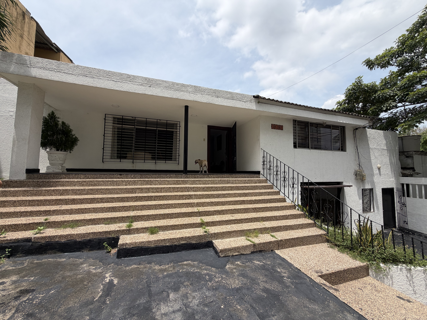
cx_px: 214
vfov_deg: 85.7
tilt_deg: +3.1
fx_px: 173
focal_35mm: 14
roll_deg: +0.1
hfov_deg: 102.1
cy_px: 160
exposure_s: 1/841
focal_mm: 2.22
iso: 20
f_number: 2.2
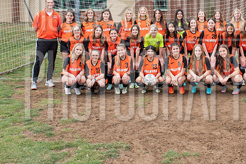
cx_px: 159
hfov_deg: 42.3
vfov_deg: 28.8
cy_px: 41
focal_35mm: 46
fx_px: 314
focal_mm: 24
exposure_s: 1/250
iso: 320
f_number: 6.3
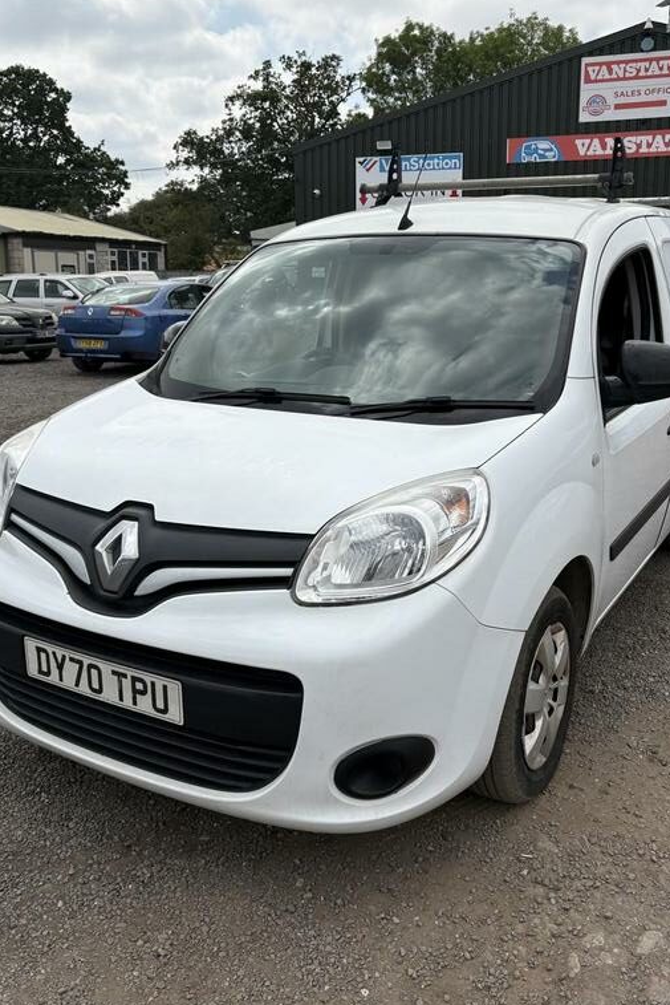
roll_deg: +3.8
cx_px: 358
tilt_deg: -10.8
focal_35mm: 32
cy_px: 458
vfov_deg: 58.6
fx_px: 893
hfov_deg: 41.1
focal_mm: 5.96
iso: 50
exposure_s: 1/4608
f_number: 1.6
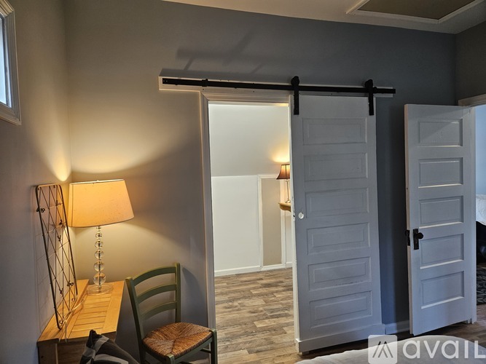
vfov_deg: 58.9
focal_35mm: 23
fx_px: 323
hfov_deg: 73.9
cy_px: 182
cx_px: 243
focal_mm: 5.4
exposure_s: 1/120
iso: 160
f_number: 1.8
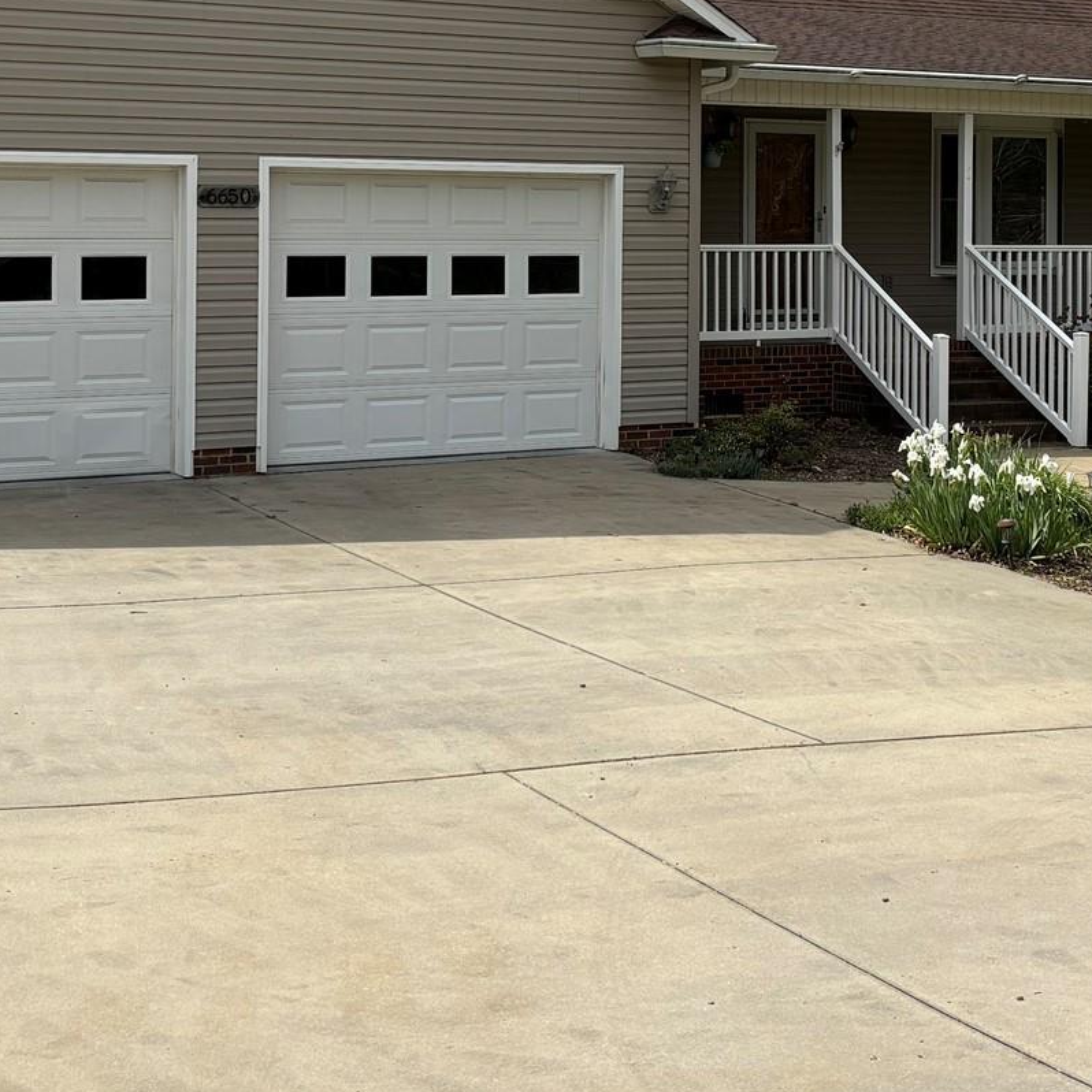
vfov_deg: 28.3
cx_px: 761
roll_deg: -0.4
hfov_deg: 28.8
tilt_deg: -0.2
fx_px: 2106
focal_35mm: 59
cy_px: 189
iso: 50
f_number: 1.6
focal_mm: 5.96
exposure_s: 1/3534
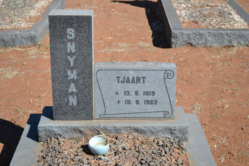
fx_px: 456
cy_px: 83
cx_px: 124
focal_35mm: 66
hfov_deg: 30.5
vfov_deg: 20.6
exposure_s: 1/125
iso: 110
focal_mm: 44
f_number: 5.6
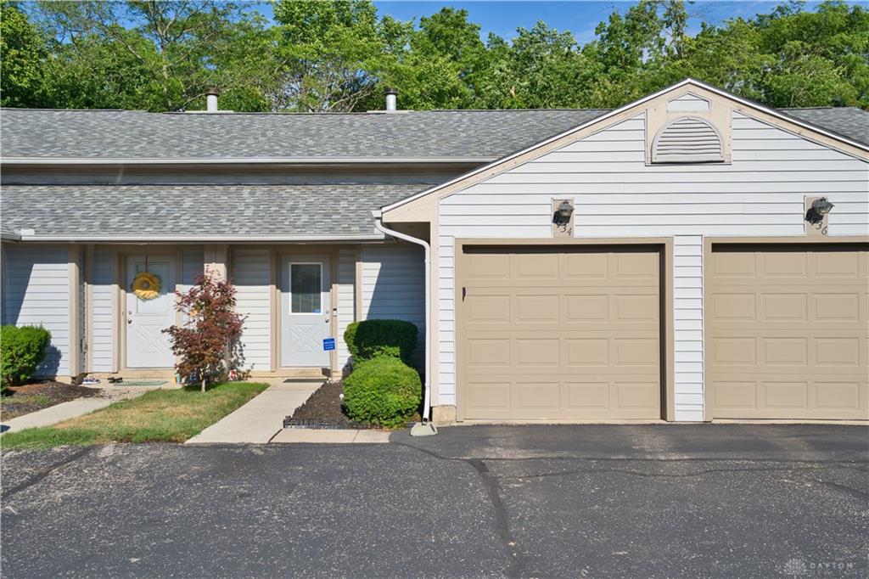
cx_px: 434
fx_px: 845
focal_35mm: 35
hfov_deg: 54.4
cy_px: 290
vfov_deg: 37.8
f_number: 9
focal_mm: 35
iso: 125
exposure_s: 1/500
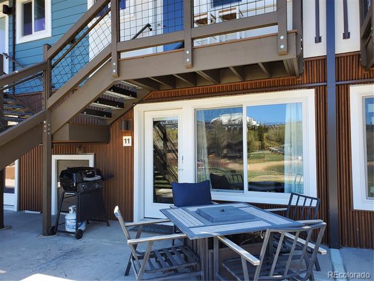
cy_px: 140
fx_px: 281
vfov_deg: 53.1
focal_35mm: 26
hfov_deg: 67.3
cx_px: 187
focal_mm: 4.3
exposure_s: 1/183
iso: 50
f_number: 2.4
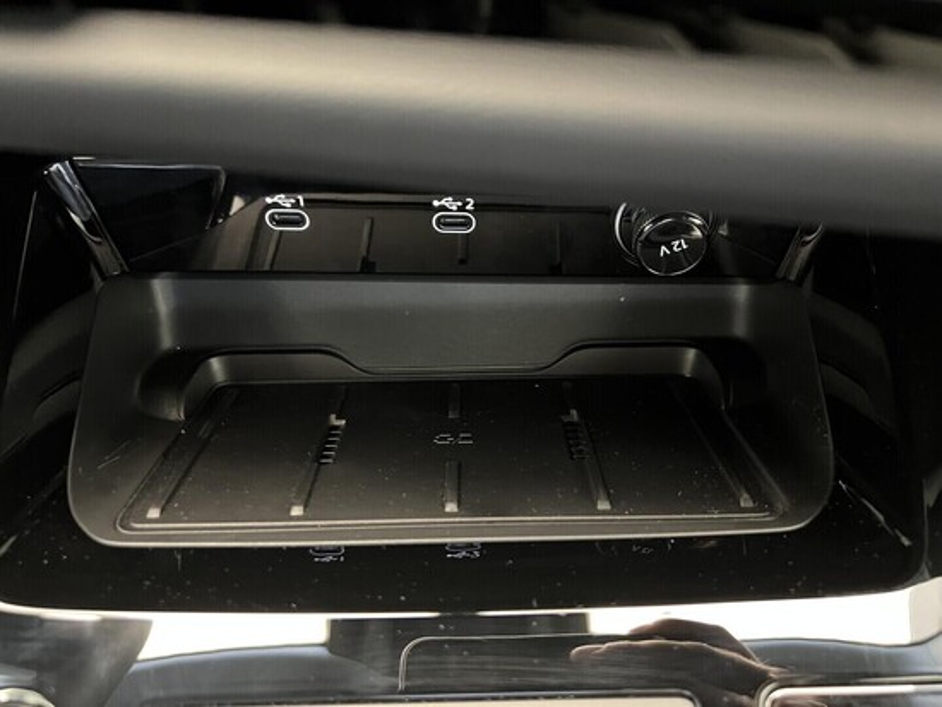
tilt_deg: -56.6
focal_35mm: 26
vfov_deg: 53.1
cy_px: 354
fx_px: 708
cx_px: 471
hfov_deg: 67.3
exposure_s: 1/27
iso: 1000
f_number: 1.5
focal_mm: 5.7
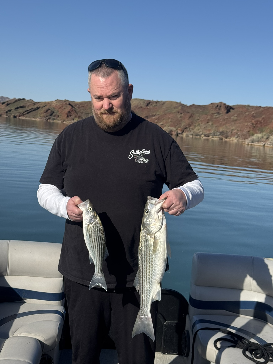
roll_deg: -5.4
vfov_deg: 39.7
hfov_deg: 30.3
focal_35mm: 48
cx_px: 136
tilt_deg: -5.9
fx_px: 505
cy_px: 182
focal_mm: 6.76
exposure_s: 1/5848
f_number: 1.78
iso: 64
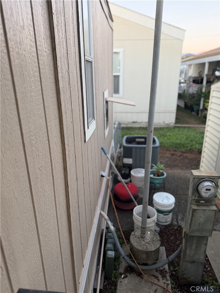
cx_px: 110
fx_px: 203
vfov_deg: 71.6
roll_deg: -0.4
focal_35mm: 24
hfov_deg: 56.8
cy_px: 146
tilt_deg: -18.1
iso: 320
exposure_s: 1/120
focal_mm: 6.76
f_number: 1.78
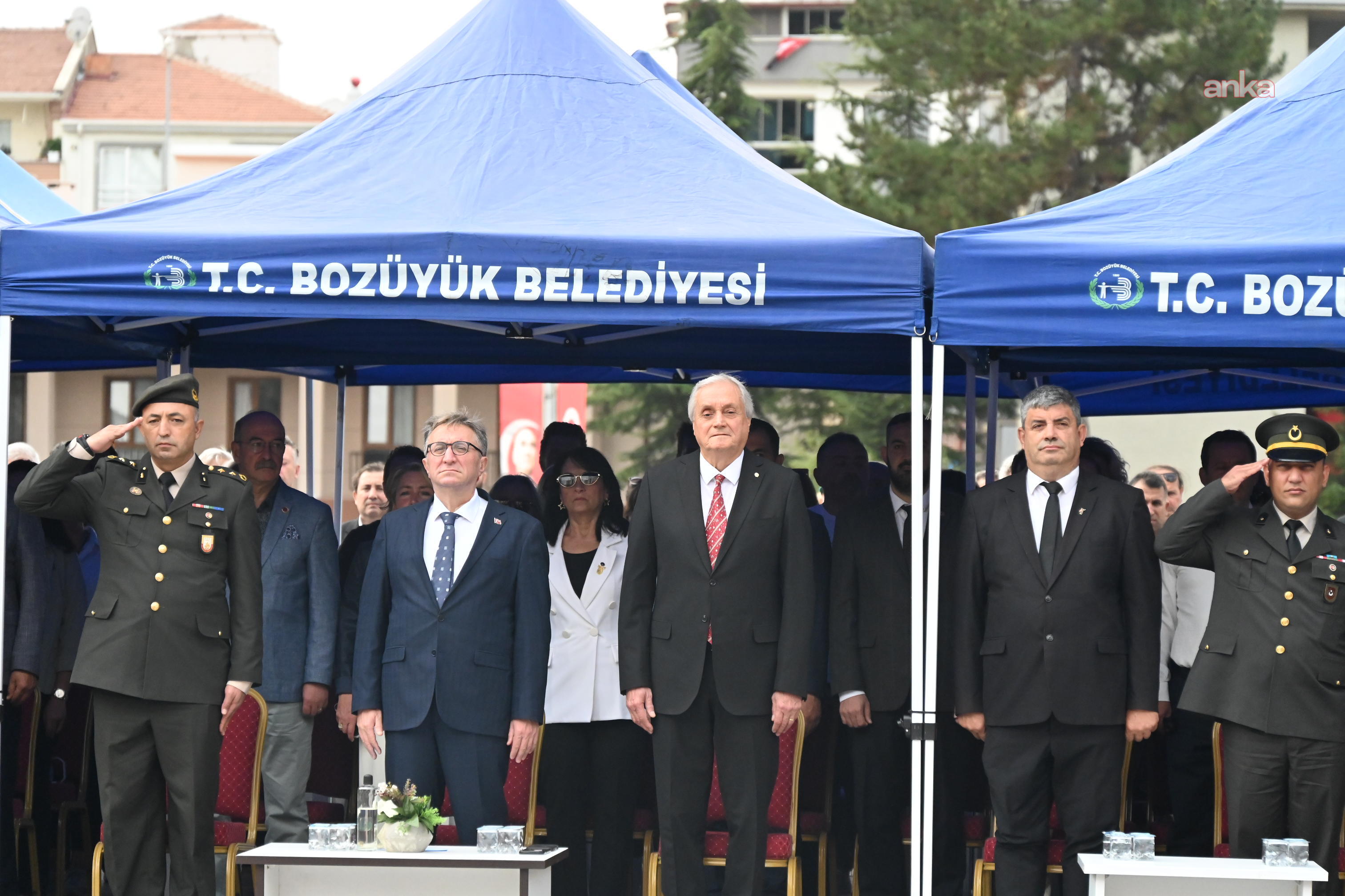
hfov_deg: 14.7
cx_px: 672
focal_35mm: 140
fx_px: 5230
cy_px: 448
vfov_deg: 9.8
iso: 5000
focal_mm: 140
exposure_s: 1/3200
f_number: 6.3
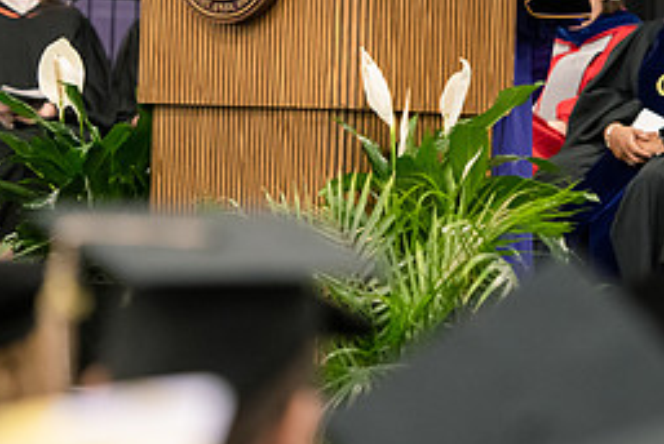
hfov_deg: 7.0
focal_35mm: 293
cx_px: 338
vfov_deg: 4.7
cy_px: 22
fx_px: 5410
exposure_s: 1/200
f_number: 3.2
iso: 3200
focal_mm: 130
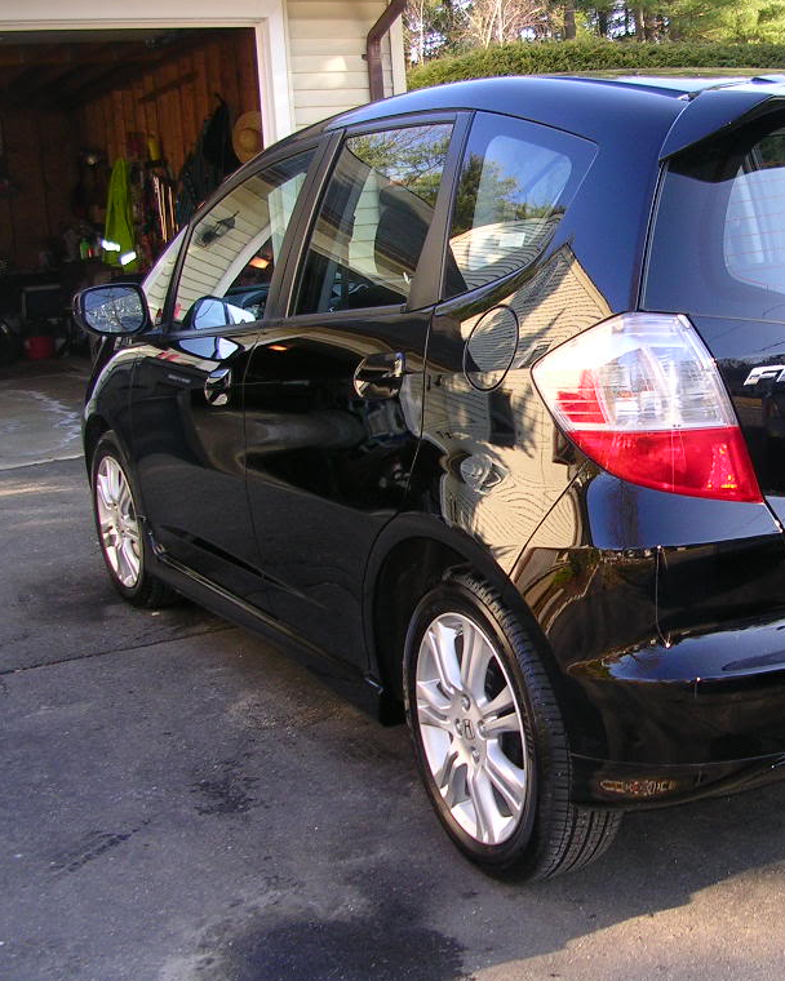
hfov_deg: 29.5
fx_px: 1452
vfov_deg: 37.3
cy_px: 492
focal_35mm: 50
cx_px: 638
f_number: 2.8
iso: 50
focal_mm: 5.8
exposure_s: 1/110
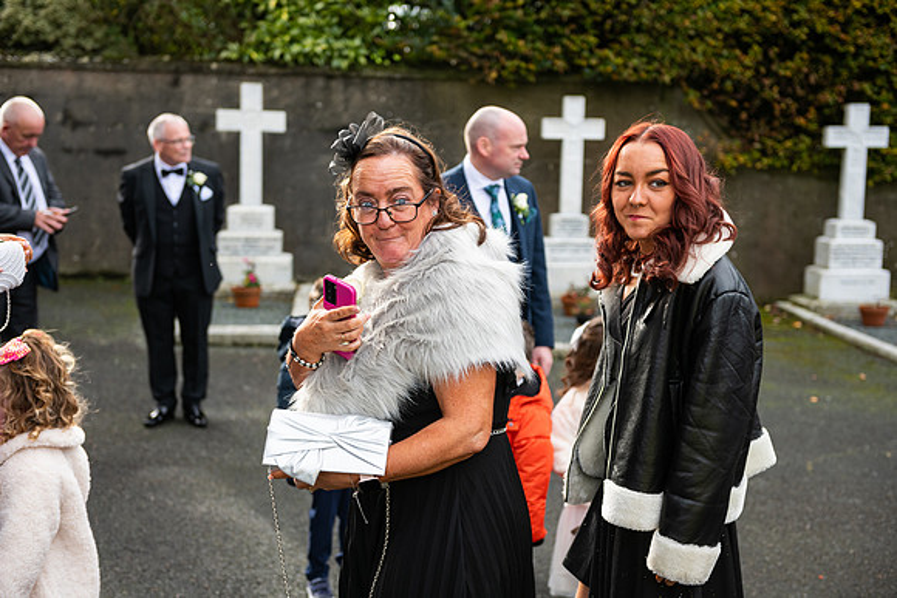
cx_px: 448
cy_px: 299
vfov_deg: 27.0
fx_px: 1246
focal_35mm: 50
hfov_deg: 39.6
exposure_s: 1/400
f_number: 3.5
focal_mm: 50
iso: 200
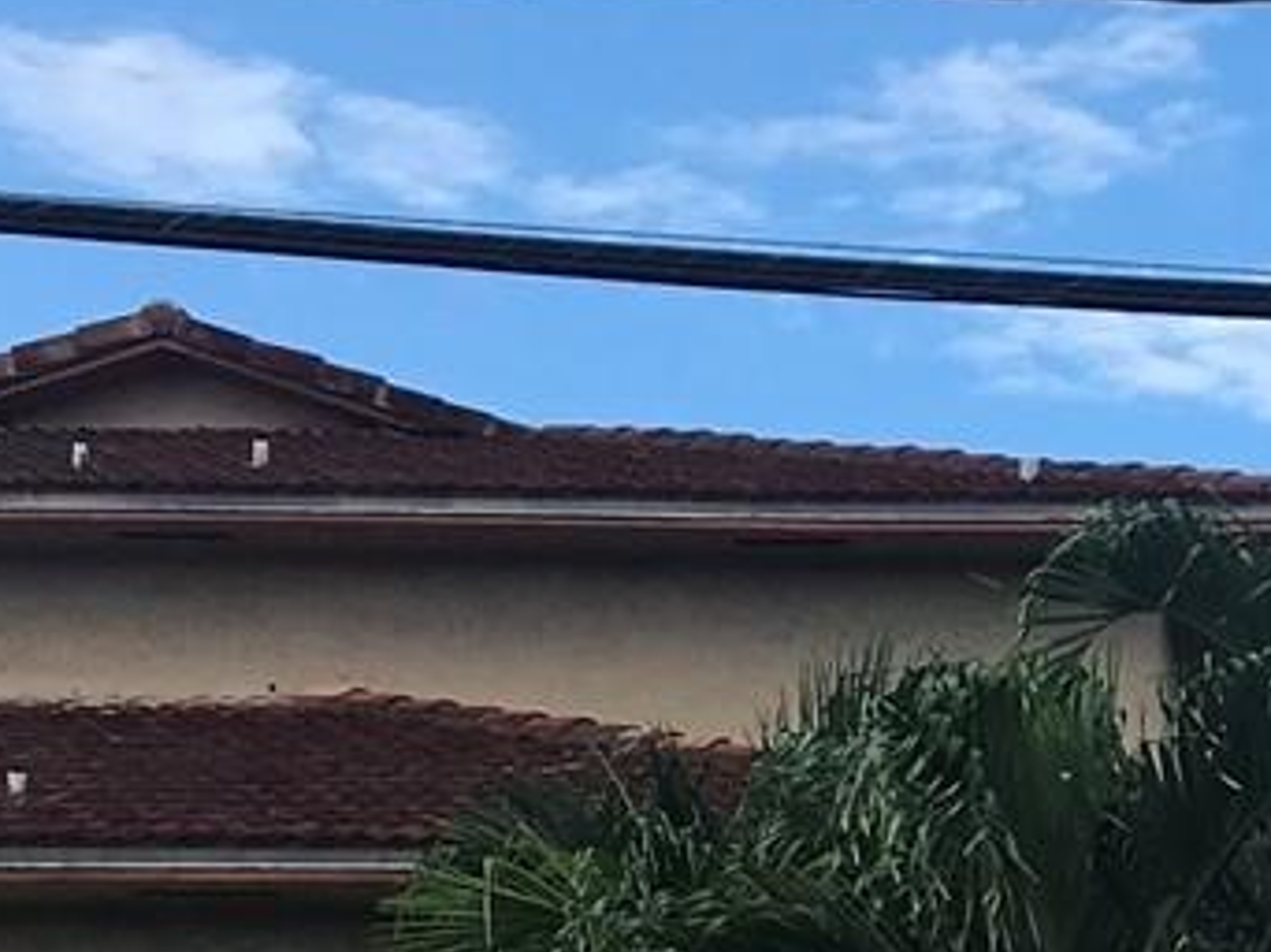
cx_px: 1821
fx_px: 4807
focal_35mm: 131
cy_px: 1554
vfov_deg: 10.8
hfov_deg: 14.2
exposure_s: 1/1350
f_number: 1.8
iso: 20
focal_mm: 3.99
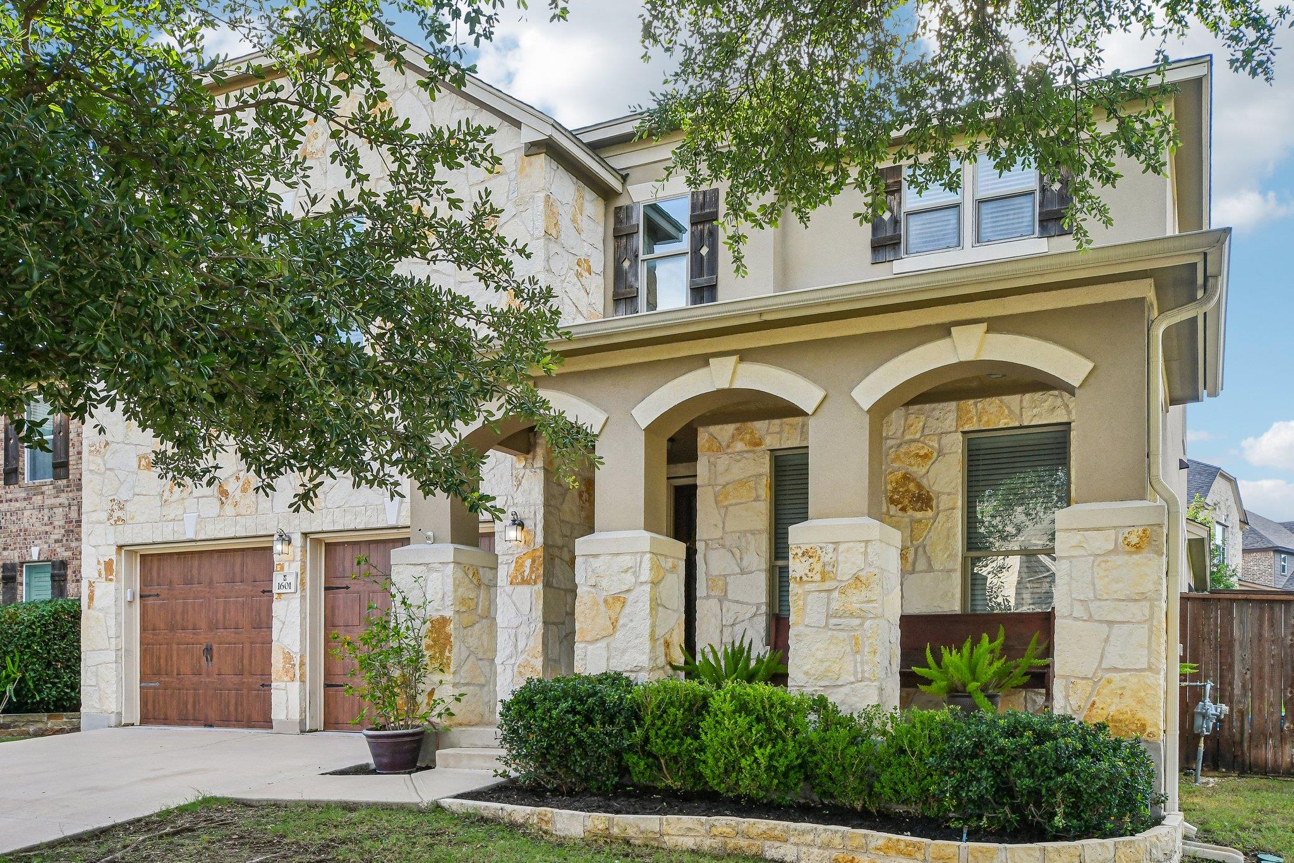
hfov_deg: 64.6
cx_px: 647
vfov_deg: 45.7
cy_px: 432
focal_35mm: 28
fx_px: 1024
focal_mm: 19
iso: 400
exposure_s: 1/400
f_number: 9
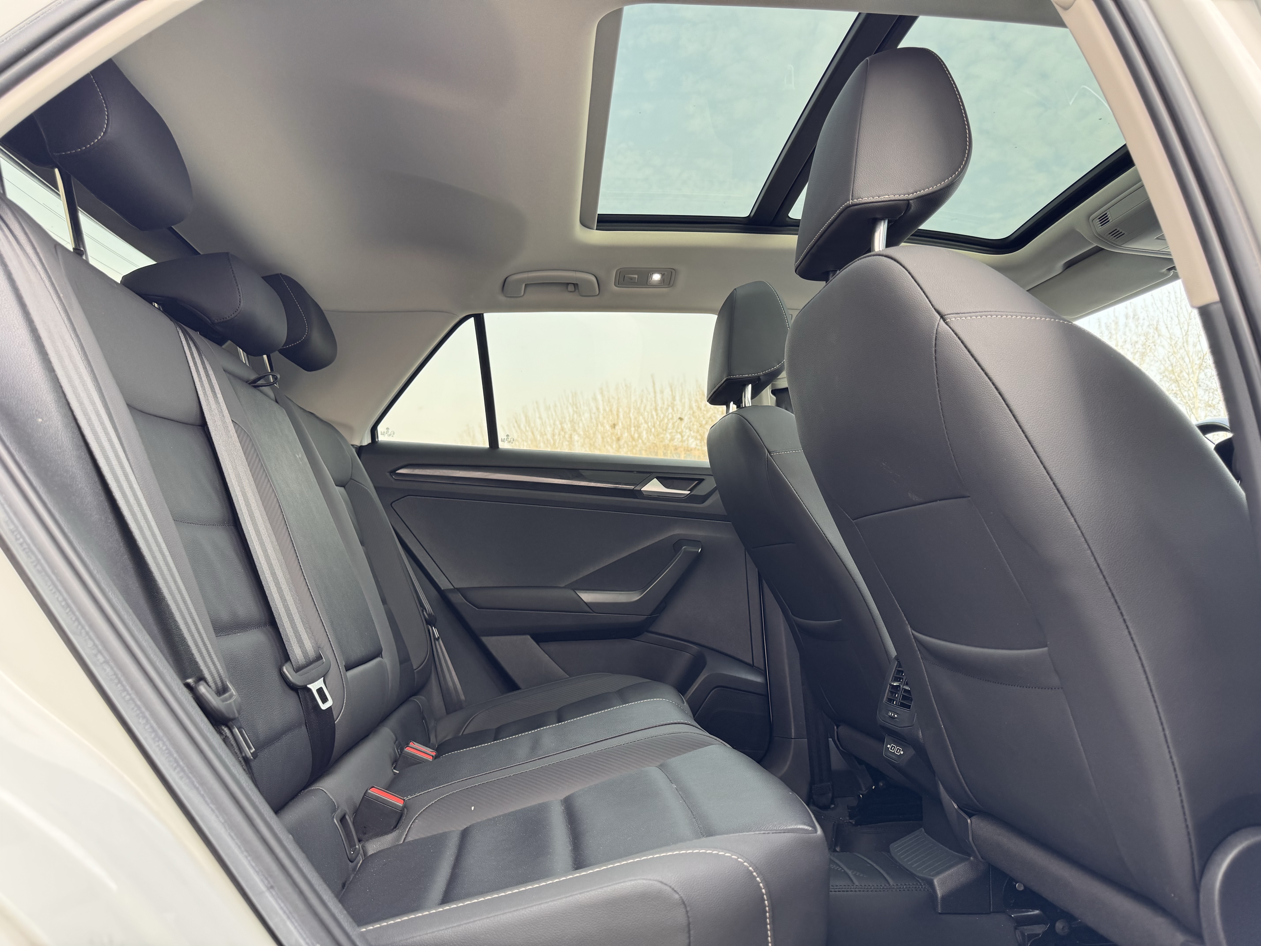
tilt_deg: +5.9
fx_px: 874
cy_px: 473
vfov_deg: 56.8
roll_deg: +0.2
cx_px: 630
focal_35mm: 24
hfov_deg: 71.6
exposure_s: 1/146
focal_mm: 6.76
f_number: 1.78
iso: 100
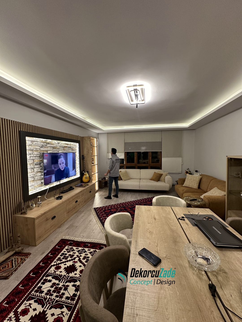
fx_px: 130
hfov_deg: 85.7
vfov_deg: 102.1
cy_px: 161
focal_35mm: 14
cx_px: 121
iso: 160
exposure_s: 1/50
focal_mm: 2.22
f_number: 2.2
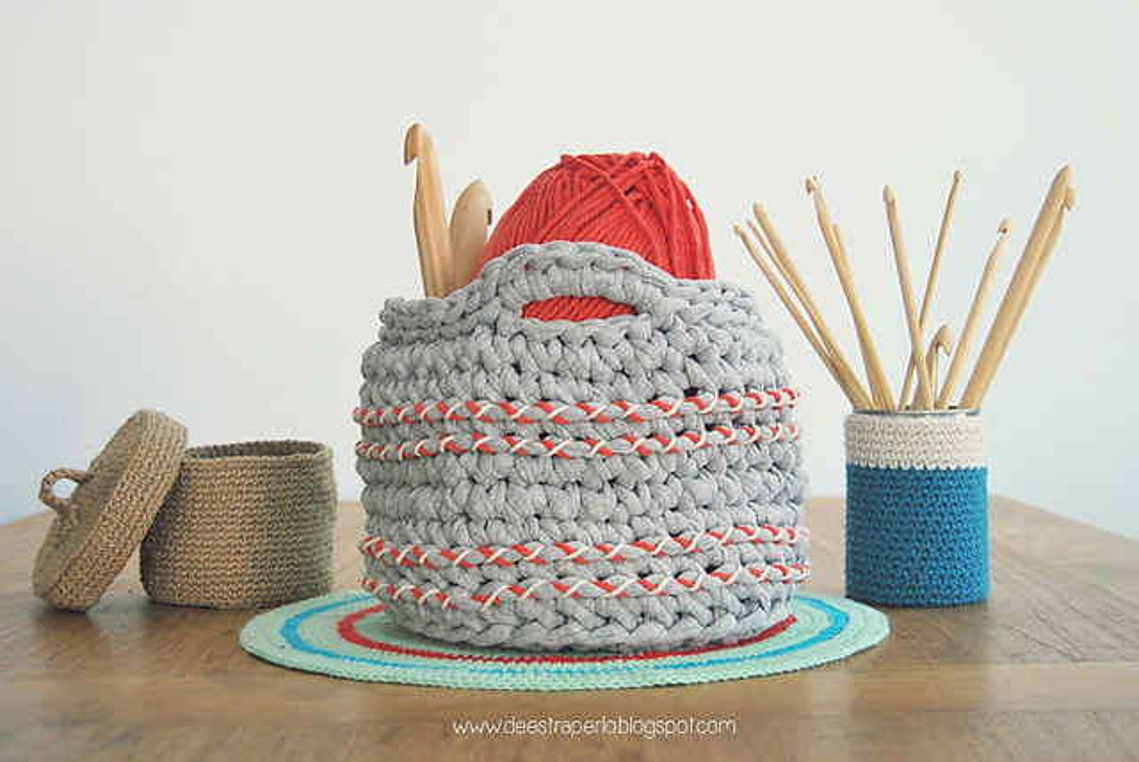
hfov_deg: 38.8
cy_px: 381
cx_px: 570
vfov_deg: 26.5
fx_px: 1615
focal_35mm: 51
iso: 450
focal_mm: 34
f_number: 4.5
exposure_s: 1/30
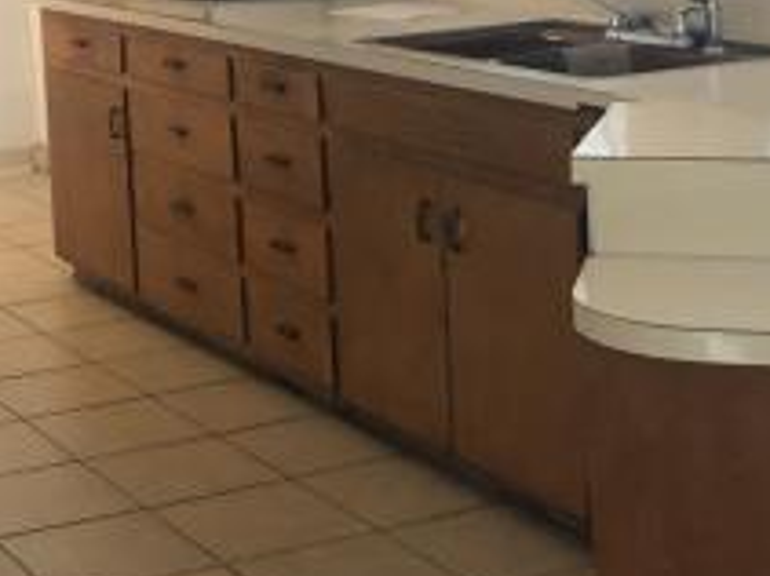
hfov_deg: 22.1
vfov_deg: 16.8
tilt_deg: -3.4
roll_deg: +3.4
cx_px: -7
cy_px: -73
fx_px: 1890
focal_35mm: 85
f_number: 1.8
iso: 100
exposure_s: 1/9
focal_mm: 4
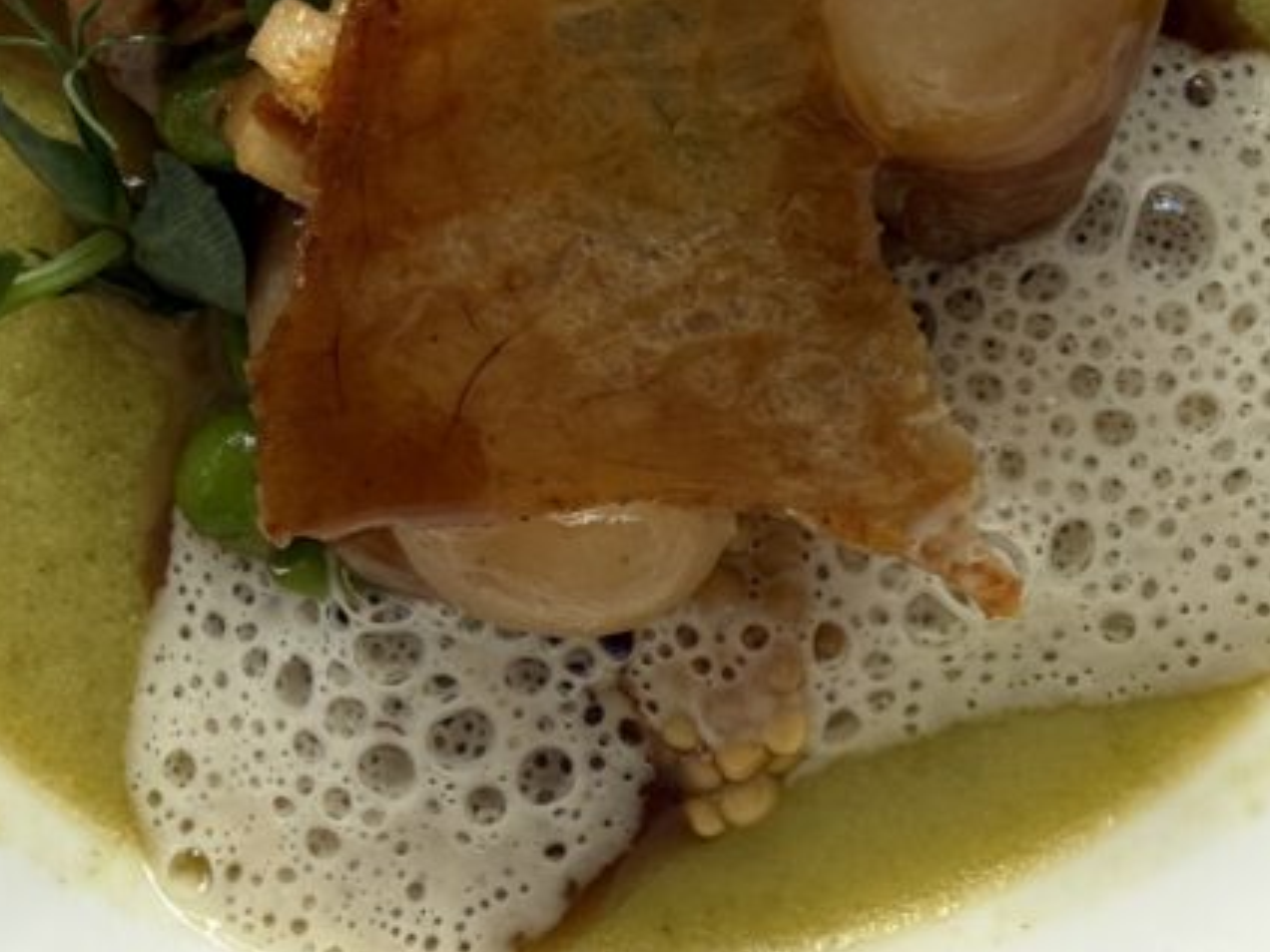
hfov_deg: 33.2
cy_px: -99
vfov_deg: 23.6
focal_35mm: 58
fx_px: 2128
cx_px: 557
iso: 125
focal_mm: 2.22
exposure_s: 1/100
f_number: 2.2
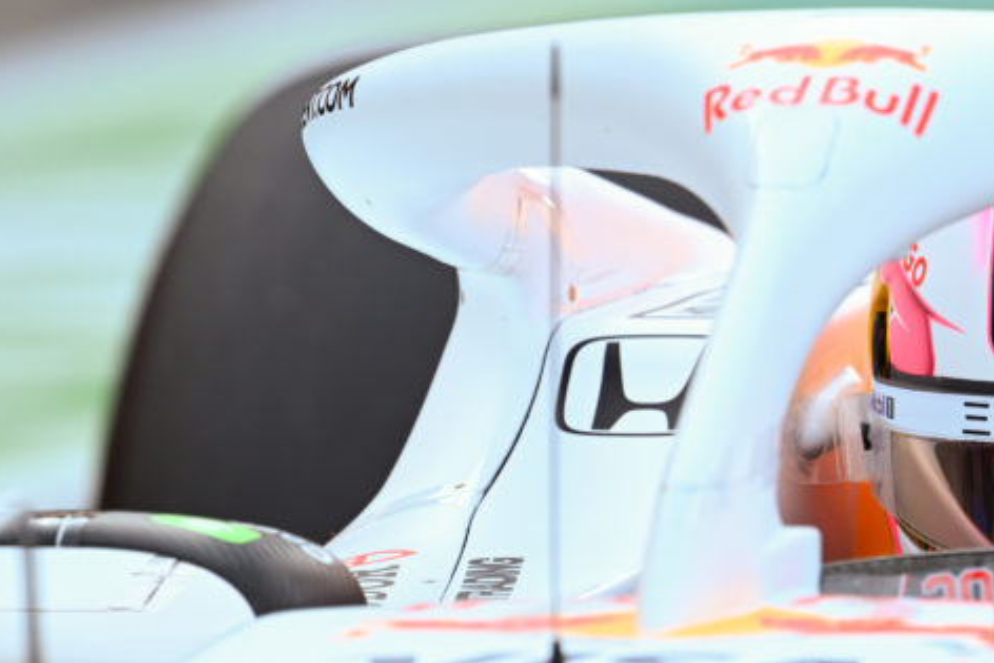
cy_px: 441
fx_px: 33556
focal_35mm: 1215
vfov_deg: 1.1
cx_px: 1068
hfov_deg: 1.7
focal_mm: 560
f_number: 5.6
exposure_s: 1/1000
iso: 1000
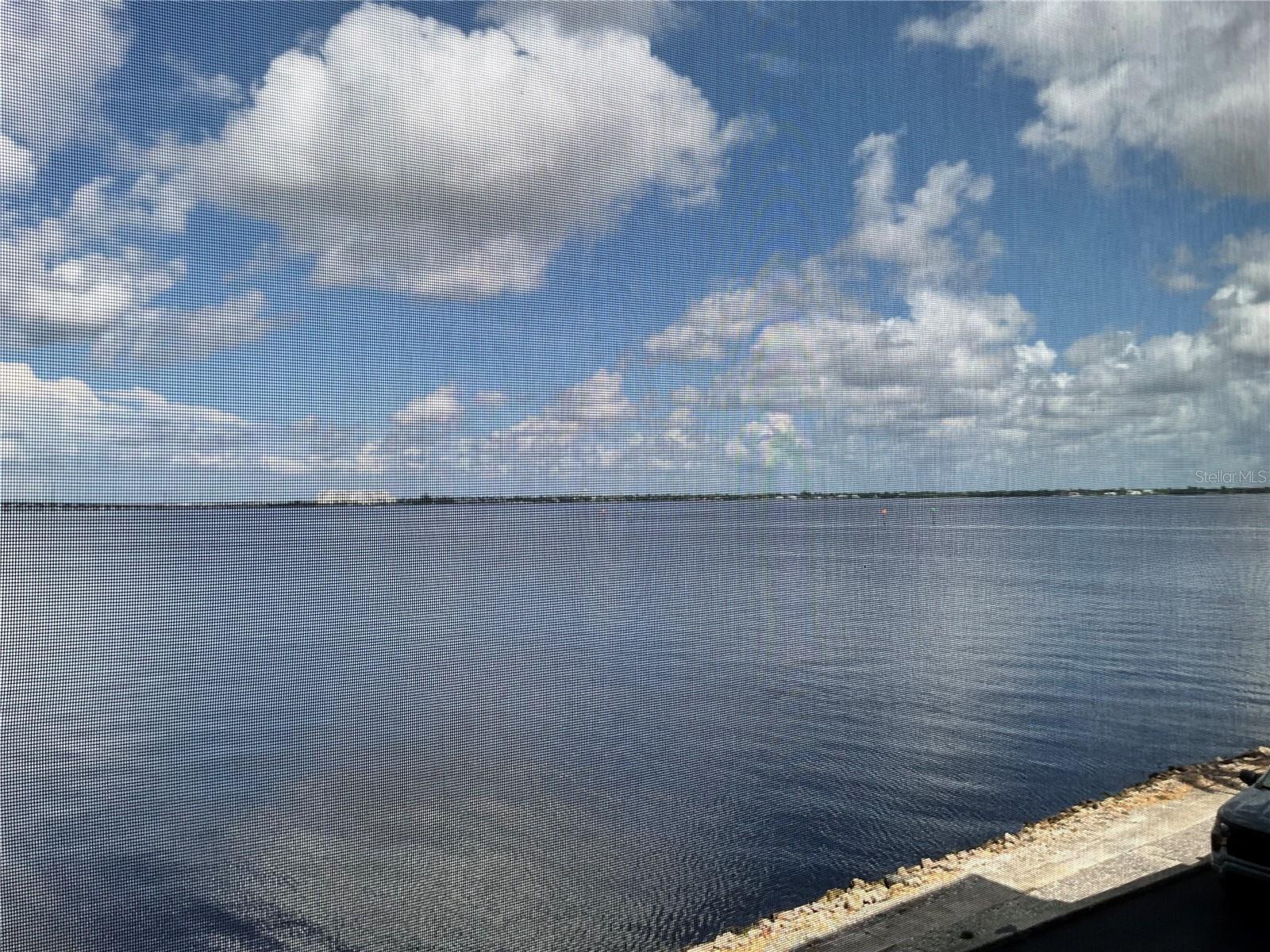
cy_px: 476
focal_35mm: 29
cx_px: 635
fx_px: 1064
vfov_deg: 48.2
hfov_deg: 61.7
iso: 16
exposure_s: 1/1786
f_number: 1.8
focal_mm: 3
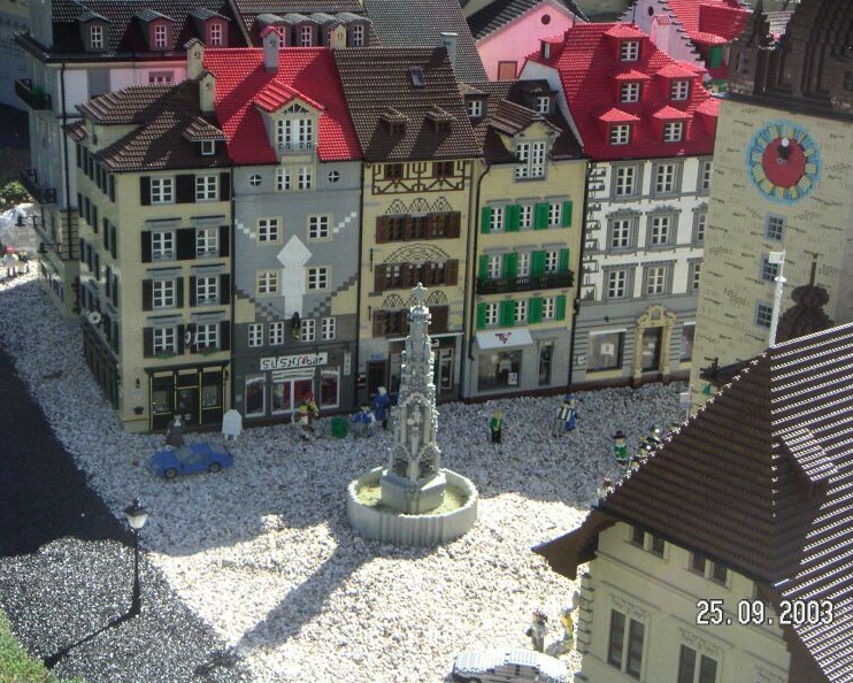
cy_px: 339
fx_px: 1540
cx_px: 456
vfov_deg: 25.0
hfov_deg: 30.9
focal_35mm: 61
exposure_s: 1/190
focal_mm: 9
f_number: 7.1
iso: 160
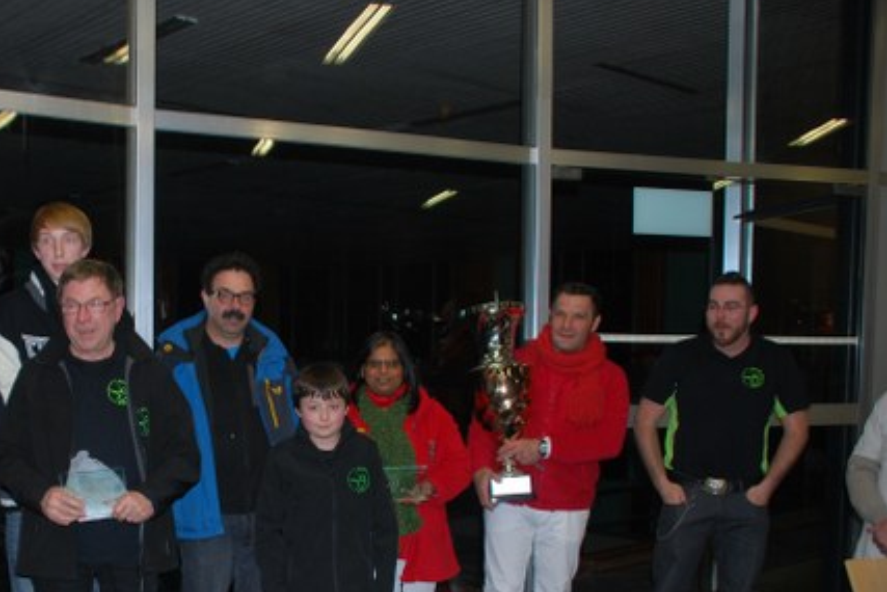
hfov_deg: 42.4
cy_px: 411
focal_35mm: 45
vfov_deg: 29.6
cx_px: 233
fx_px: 1109
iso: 200
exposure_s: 1/60
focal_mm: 20
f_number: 3.8
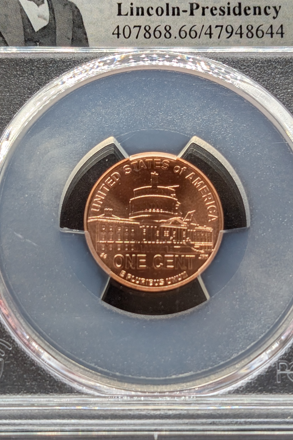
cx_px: 120
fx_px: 1038
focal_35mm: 85
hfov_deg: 16.1
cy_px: 179
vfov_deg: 23.9
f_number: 1.68
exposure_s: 1/83.1
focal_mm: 6.9
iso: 47
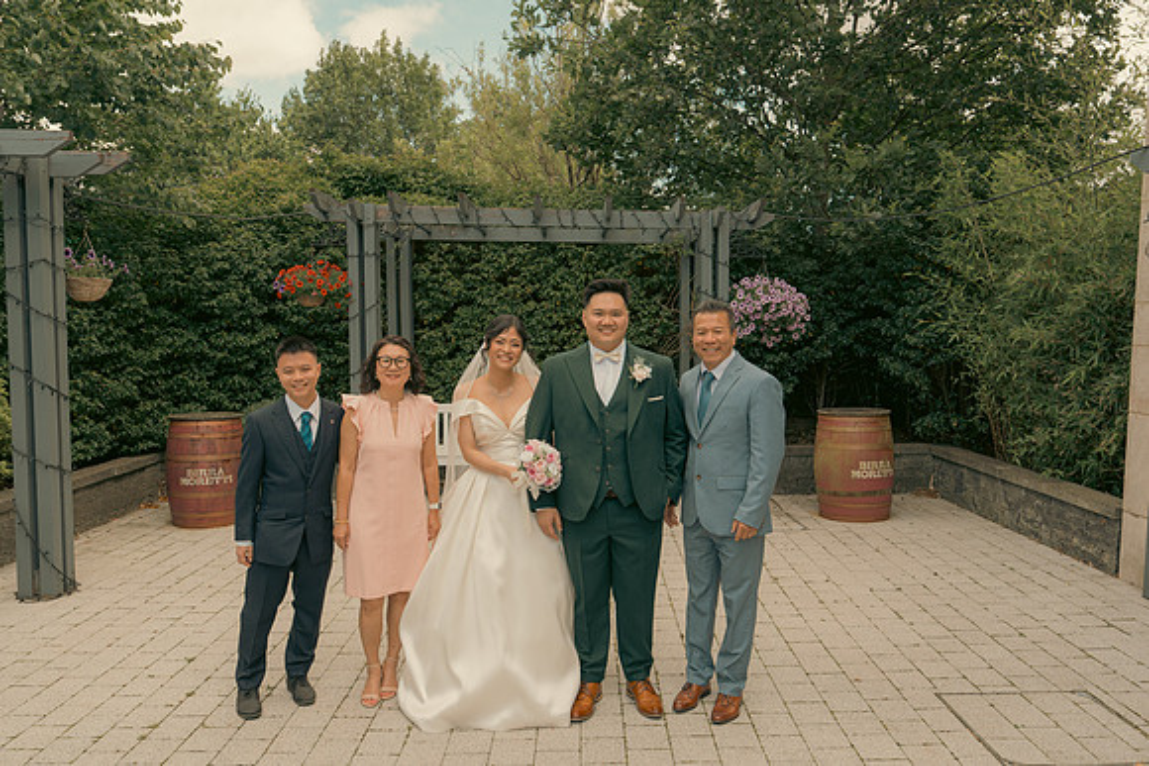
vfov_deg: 46.4
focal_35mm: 28
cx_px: 574
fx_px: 894
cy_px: 383
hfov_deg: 65.5
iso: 125
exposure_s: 1/160
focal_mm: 28
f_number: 5.6
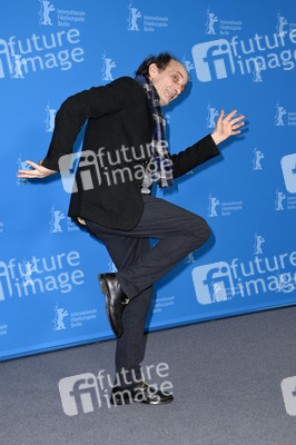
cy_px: 222
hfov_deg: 24.2
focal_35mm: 56
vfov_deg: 35.7
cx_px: 148
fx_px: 692
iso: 1000
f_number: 5.6
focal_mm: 56
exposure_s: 1/250
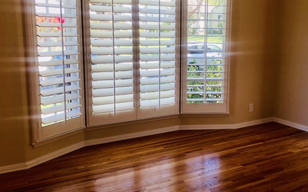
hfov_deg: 45.6
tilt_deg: -8.7
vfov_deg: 29.8
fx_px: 361
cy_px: 89
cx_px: 203
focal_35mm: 43
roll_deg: -1.4
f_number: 1.8
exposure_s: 1/120
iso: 32
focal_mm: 3.99
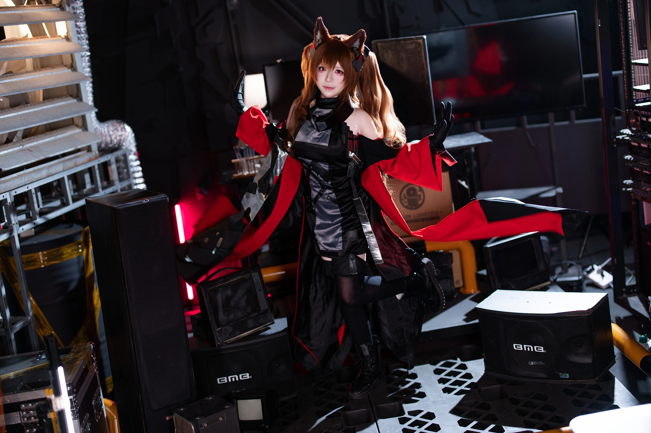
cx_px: 336
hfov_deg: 37.5
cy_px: 212
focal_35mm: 53
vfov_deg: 25.5
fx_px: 958
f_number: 1.4
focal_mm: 50
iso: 100
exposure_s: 1/160
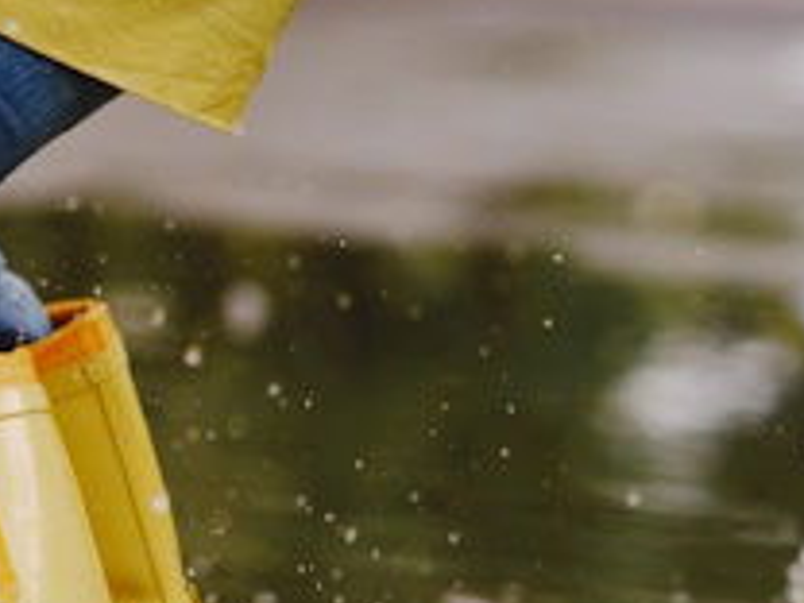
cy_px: 414
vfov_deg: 6.3
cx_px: -247
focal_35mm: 236
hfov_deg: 8.3
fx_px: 5481
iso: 500
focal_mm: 85
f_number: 2.8
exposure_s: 1/1000
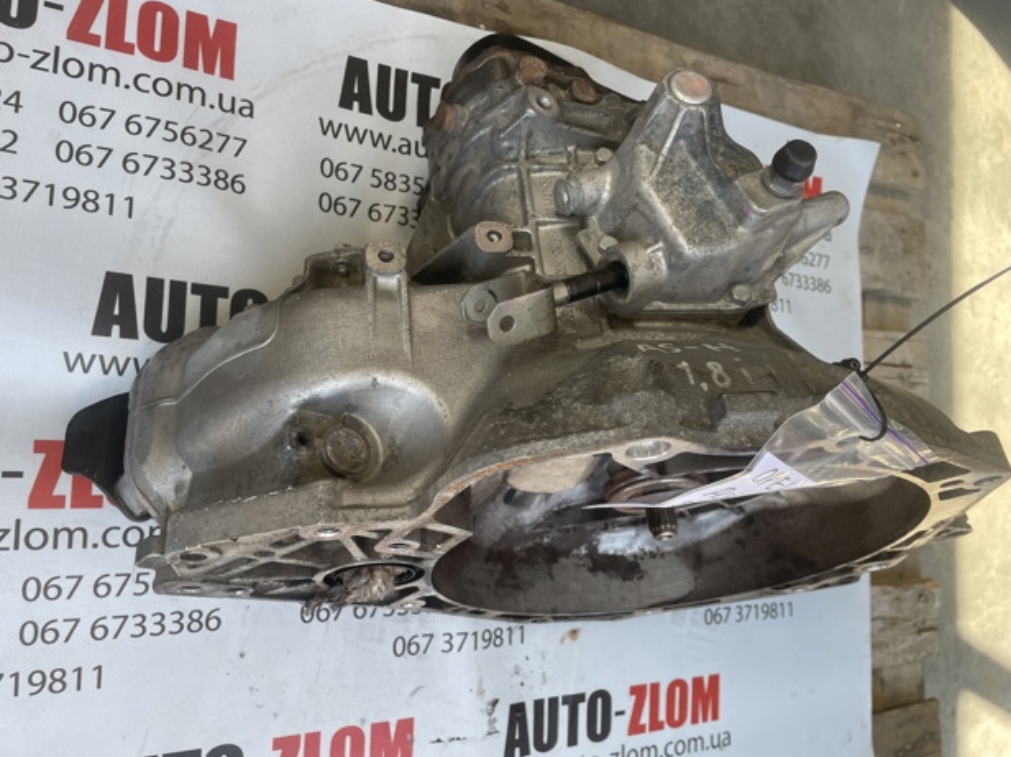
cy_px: 387
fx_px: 788
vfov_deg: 51.3
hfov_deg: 65.4
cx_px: 491
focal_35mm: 27
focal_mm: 4.2
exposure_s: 1/122
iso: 32
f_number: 1.6
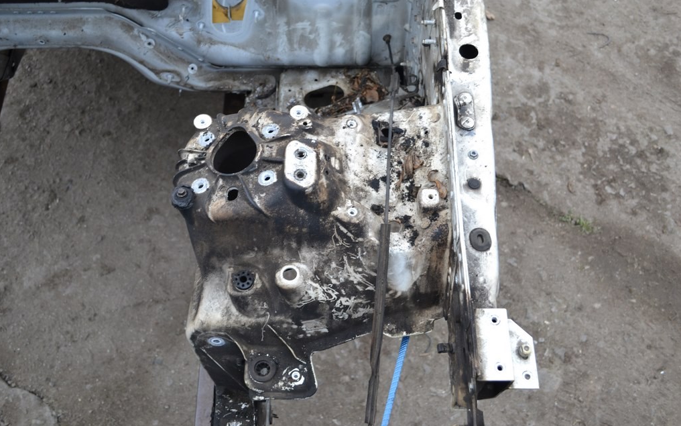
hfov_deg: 52.7
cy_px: 206
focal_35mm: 37
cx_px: 340
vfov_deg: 34.4
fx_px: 687
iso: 400
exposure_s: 1/80
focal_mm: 24
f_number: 4.5
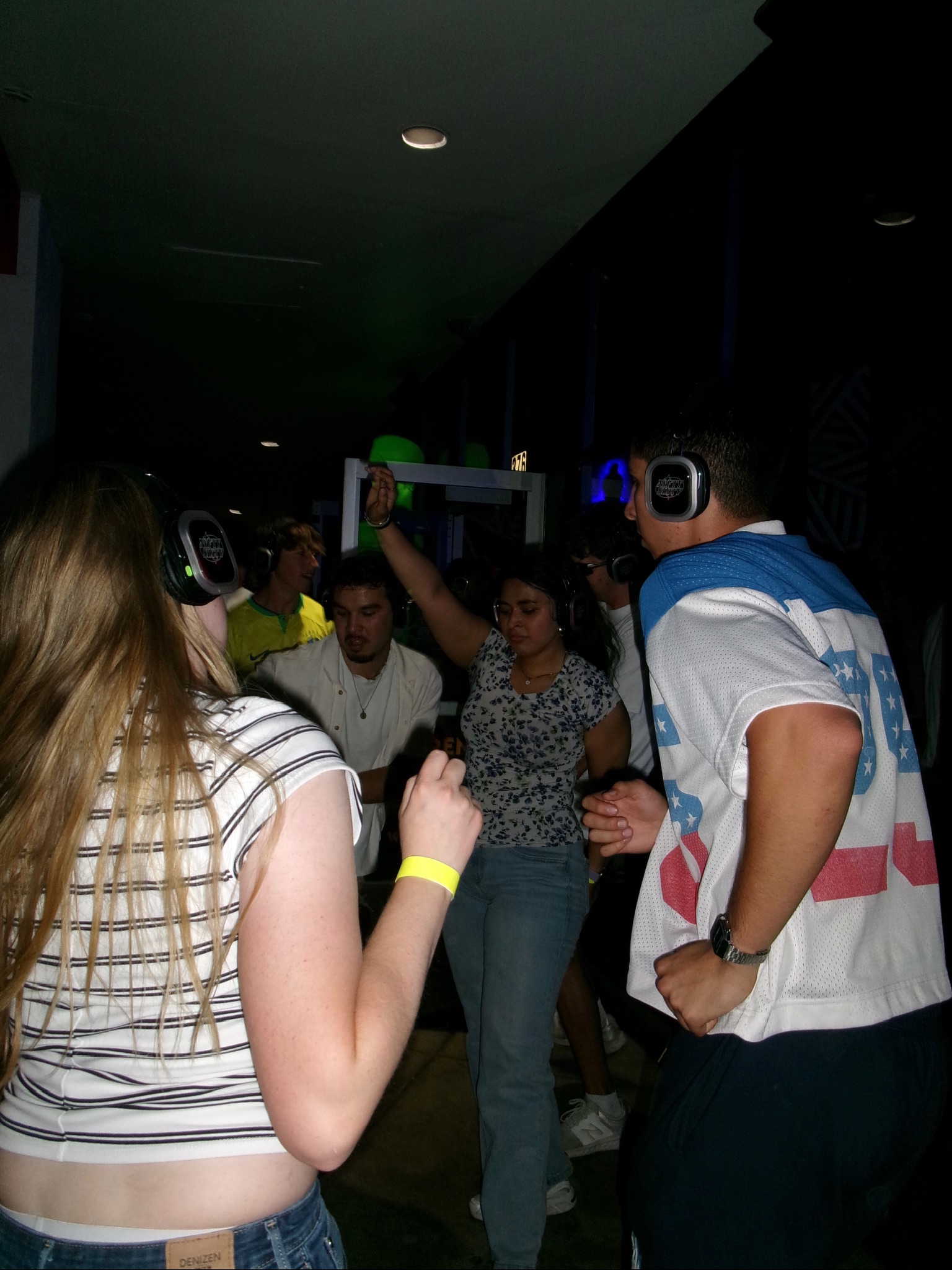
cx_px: 476
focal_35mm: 28
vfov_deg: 63.4
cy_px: 635
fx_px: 1027
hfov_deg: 49.7
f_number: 3.9
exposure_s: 1/50
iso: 200
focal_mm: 5.1
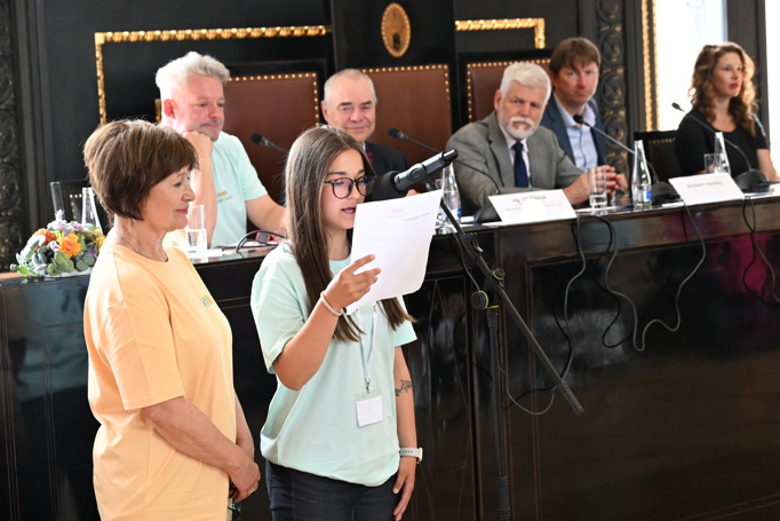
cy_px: 259
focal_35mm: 86
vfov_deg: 15.9
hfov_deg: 23.6
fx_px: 1864
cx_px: 393
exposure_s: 1/200
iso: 3200
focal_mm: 57
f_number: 4.5
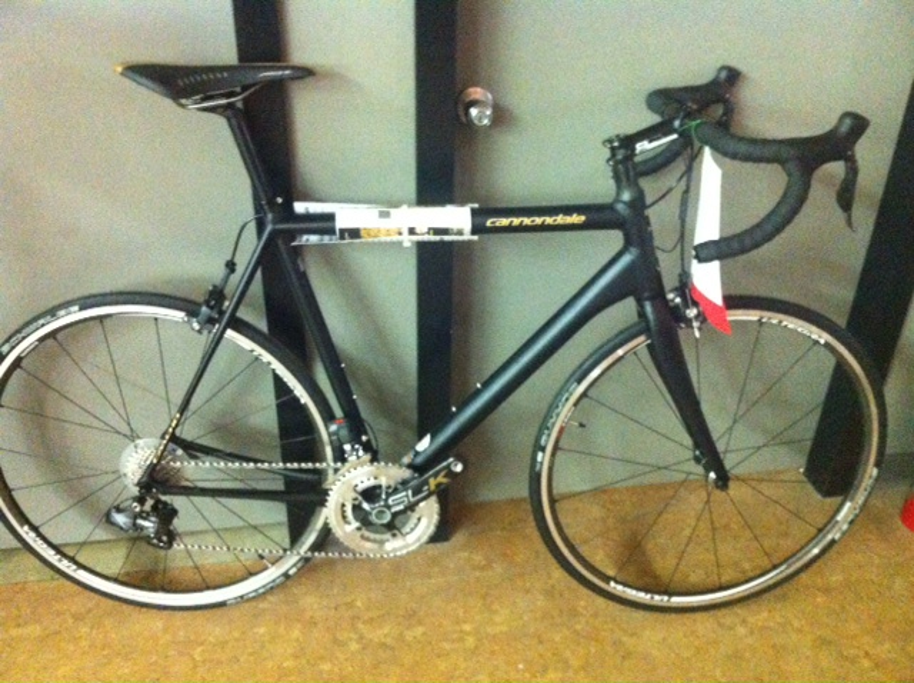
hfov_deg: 52.7
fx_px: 923
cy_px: 342
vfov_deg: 40.6
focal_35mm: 35
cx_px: 457
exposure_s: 1/15
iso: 1000
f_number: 2.8
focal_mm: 3.85
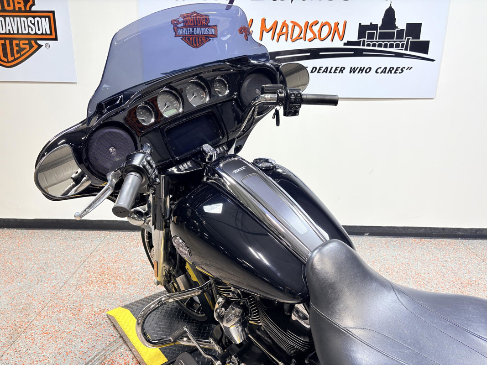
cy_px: 182
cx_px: 244
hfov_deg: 67.3
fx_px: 366
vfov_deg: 53.1
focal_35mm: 26
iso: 50
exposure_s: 1/120
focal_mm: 5.96
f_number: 1.6
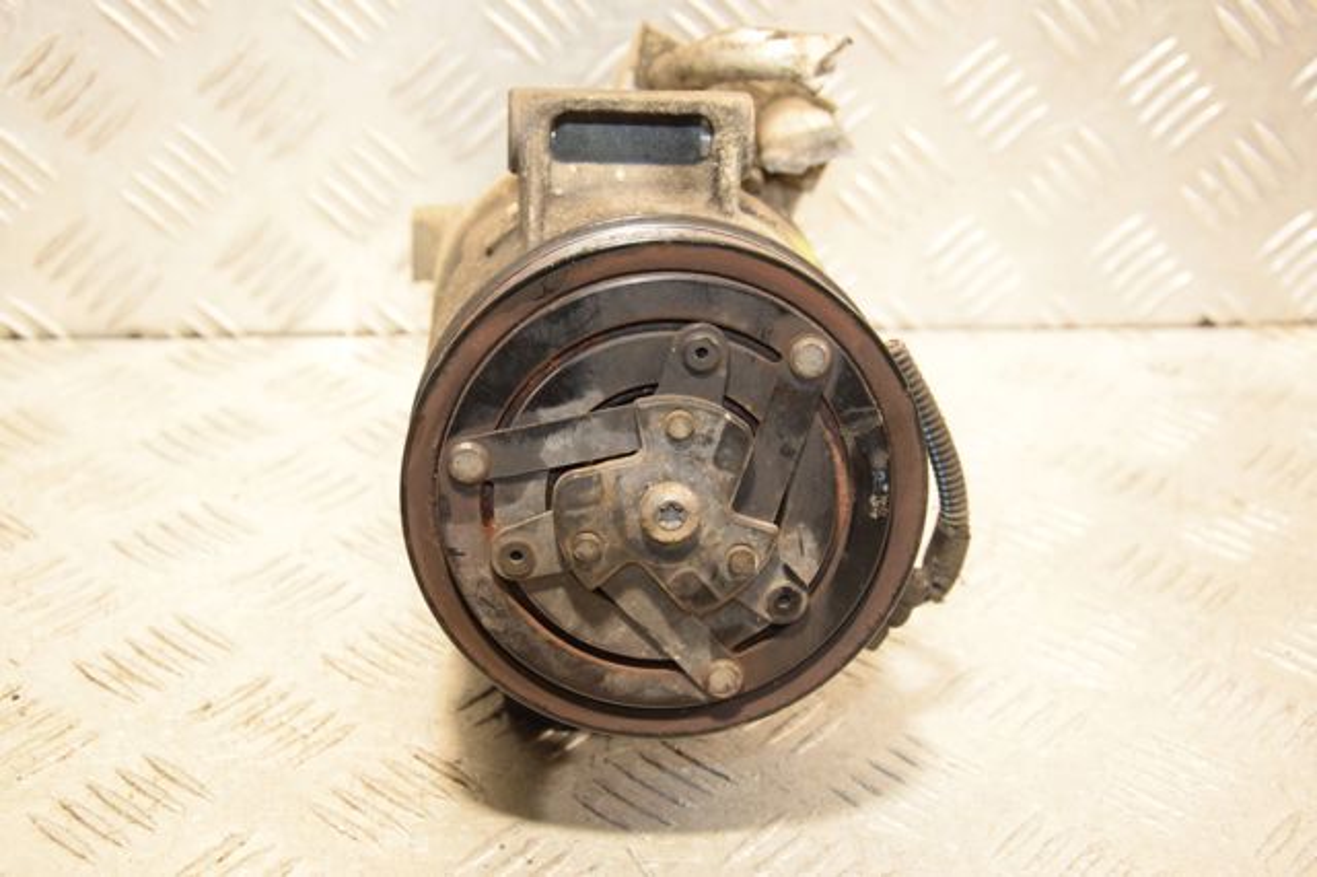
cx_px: 658
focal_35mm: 57
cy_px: 438
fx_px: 2084
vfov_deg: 23.8
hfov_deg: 35.1
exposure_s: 1/125
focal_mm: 38
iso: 1600
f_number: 5.6
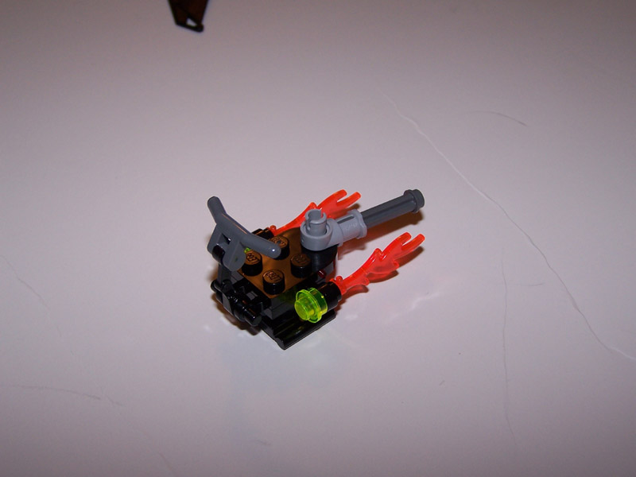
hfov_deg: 37.5
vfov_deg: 28.6
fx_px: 937
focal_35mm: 51
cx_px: 318
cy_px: 238
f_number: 3
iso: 80
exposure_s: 1/60
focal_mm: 8.5
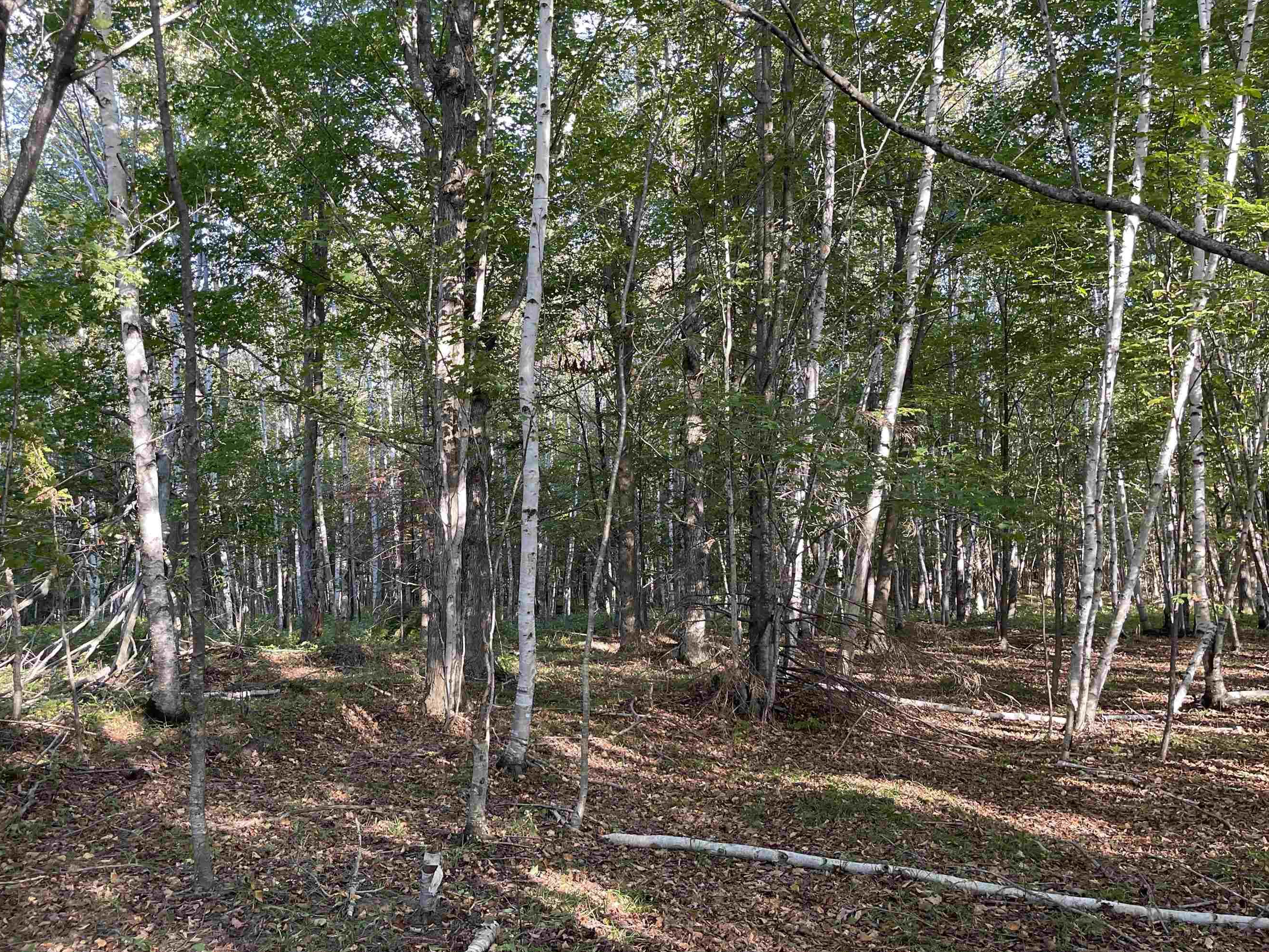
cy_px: 491
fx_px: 1063
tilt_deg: +7.2
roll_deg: +1.4
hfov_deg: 61.5
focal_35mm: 29
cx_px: 573
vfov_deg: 48.2
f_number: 1.6
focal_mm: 5.1
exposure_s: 1/121
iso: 125
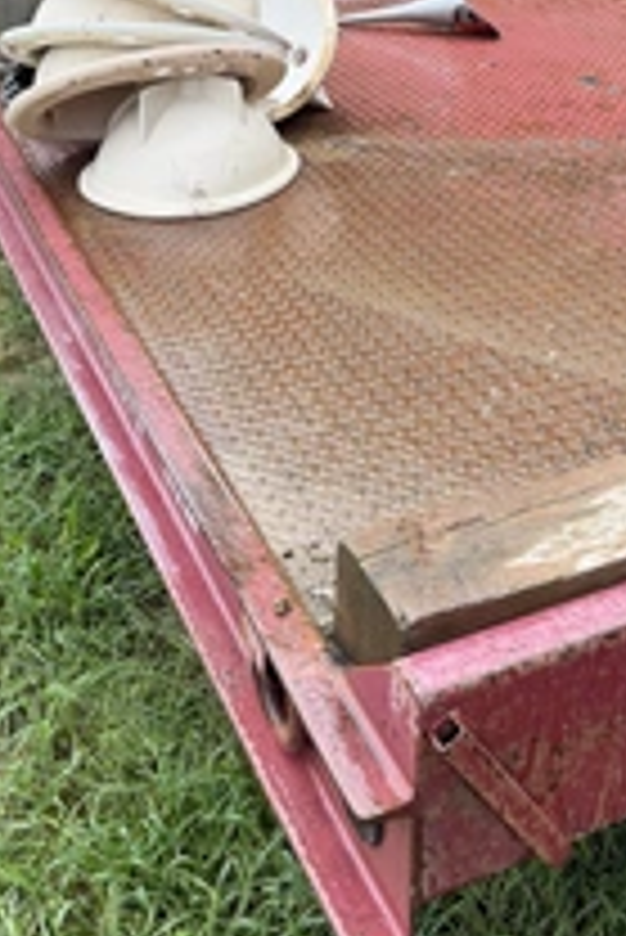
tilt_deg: -27.4
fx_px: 1250
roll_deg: -1.0
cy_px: 212
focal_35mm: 48
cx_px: 392
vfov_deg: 39.7
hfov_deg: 28.0
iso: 64
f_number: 1.78
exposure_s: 1/139
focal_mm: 6.76
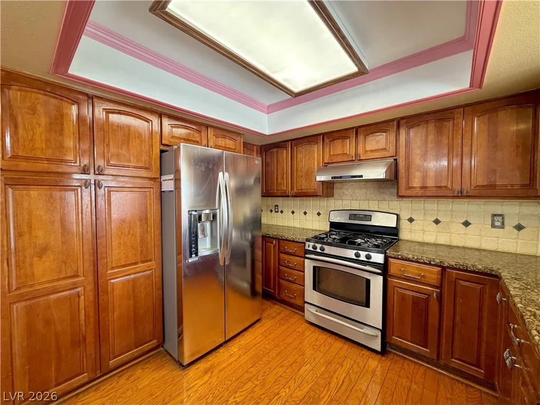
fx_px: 218
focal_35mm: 14
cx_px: 270
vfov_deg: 85.7
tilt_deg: -1.9
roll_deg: +0.6
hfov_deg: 102.1
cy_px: 202
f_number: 2.2
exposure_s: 1/120
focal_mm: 2.22
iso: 320
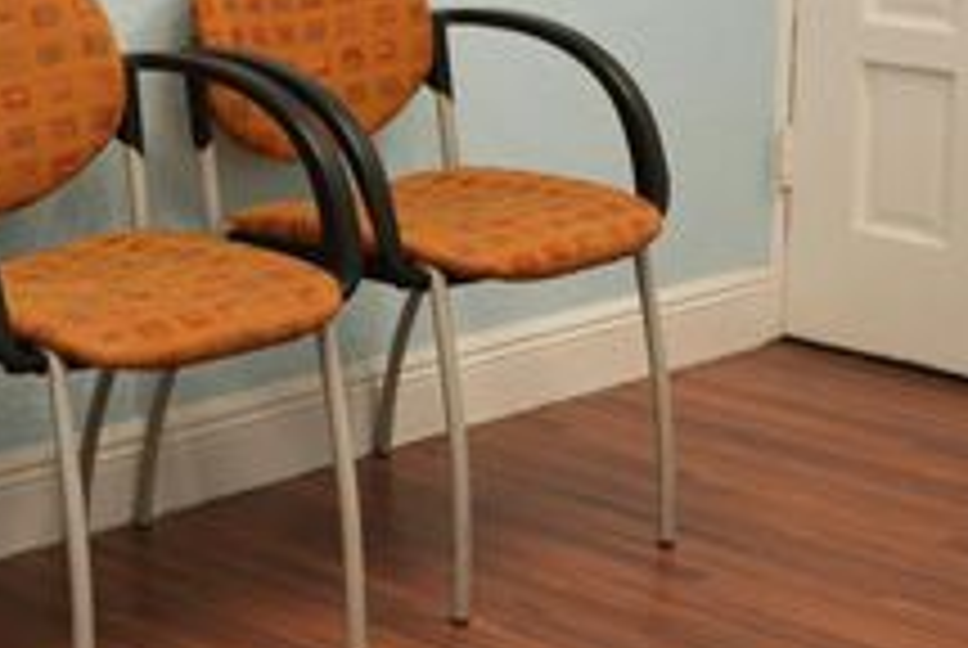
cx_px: 108
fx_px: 2800
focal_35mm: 104
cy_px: 16
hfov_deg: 19.3
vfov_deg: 13.1
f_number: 1.4
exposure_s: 1/125
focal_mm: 35
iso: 100
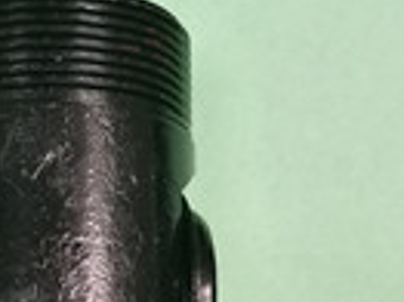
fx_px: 1562
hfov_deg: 14.5
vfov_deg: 10.6
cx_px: 0
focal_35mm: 134
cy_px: 458
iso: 160
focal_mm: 4.5
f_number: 2.2
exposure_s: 1/33.3
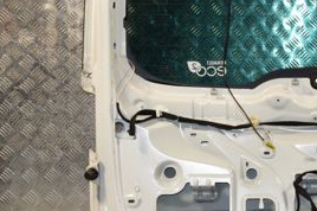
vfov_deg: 18.1
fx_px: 661
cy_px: 87
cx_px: 357
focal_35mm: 75
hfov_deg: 24.9
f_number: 10
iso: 800
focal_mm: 21
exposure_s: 1/200
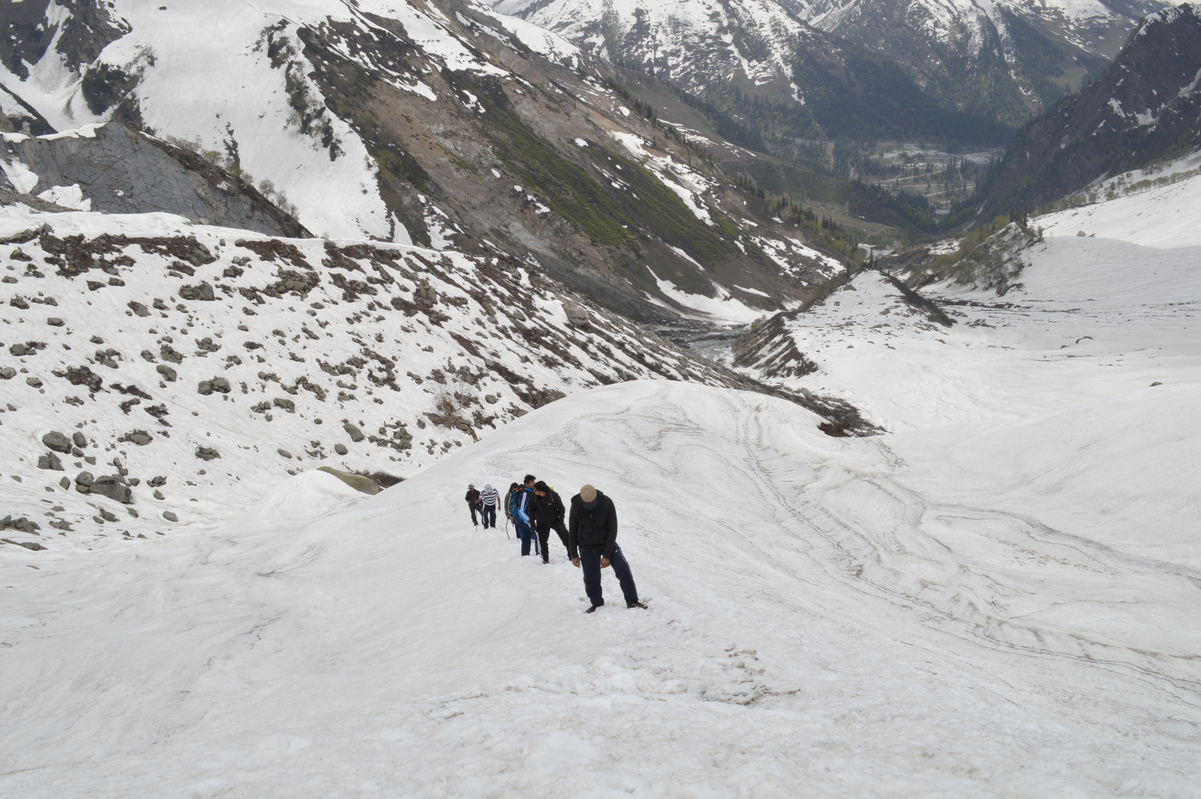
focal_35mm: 33
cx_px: 600
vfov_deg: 39.9
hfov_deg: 57.3
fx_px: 1100
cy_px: 400
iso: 200
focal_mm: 22
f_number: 16
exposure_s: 1/250
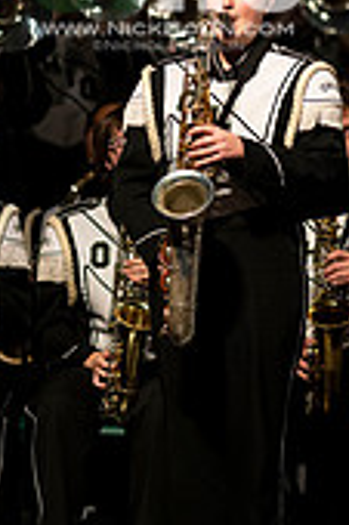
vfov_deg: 2.6
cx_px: 168
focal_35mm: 792
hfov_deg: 1.7
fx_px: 11540
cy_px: -37
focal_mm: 300
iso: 3200
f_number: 2.8
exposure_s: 1/500
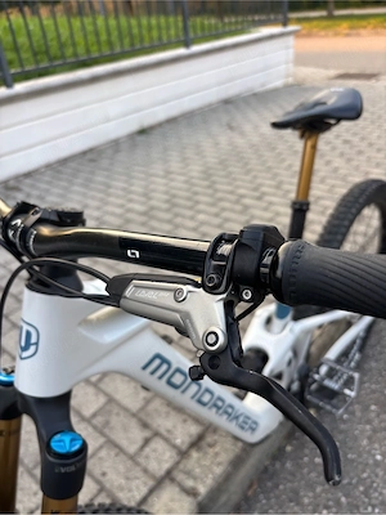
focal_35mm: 26
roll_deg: +4.9
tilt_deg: -32.5
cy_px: 258
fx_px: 387
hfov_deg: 53.1
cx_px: 193
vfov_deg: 67.3
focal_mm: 5.96
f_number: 1.6
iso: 32
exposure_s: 1/121
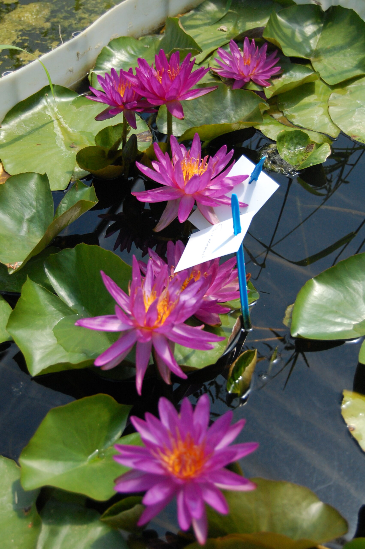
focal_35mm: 52
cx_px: 182
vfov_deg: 37.9
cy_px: 274
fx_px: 800
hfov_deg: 25.7
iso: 800
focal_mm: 35
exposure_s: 1/3200
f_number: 4.8
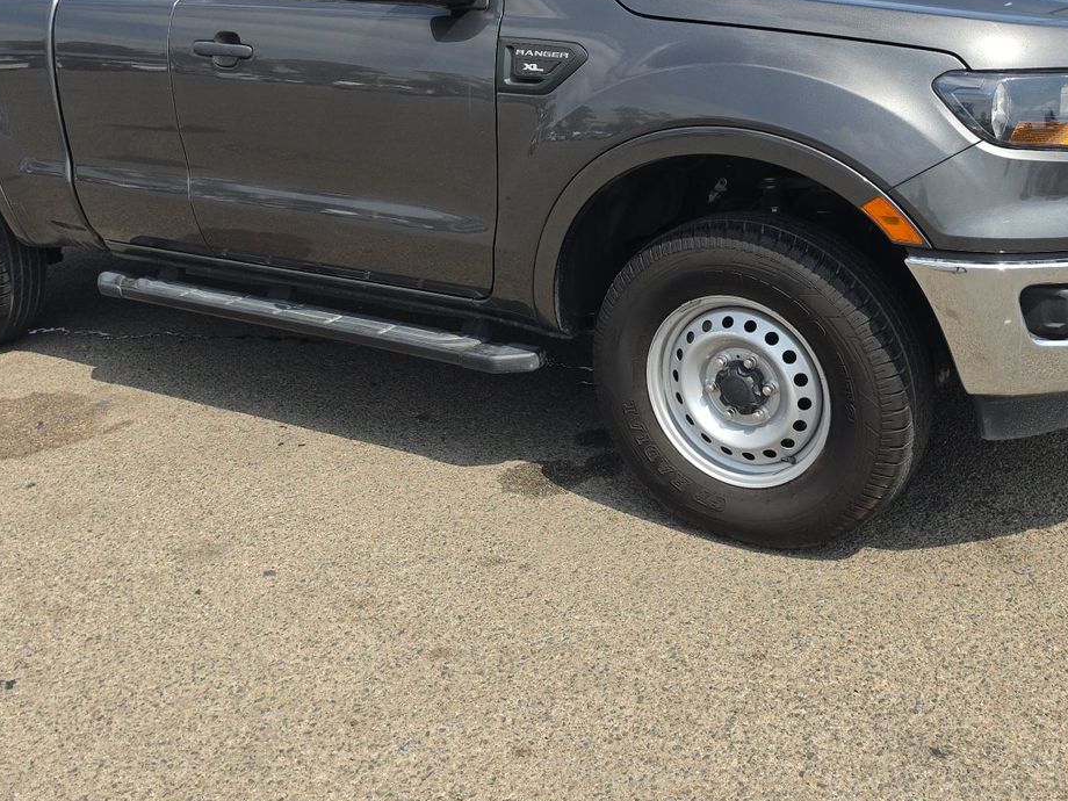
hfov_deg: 46.7
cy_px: 168
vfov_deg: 34.9
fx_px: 1234
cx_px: 483
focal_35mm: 40
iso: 64
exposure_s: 1/5294
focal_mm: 6.5
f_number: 1.4
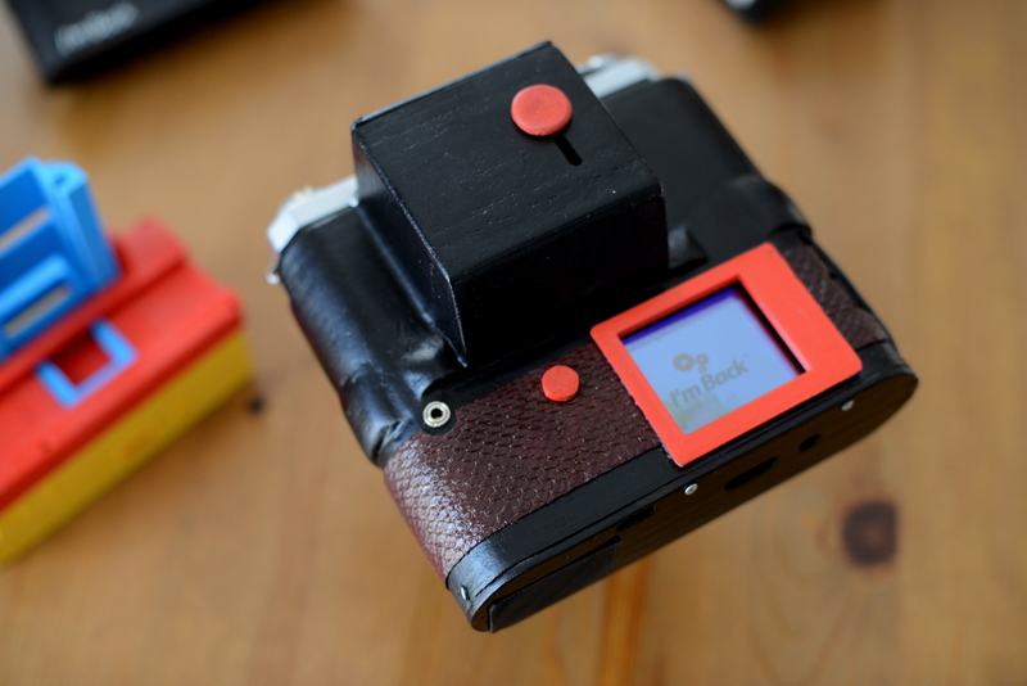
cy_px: 343
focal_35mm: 50
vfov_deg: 27.0
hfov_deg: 39.6
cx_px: 514
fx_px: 1427
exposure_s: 1/200
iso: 640
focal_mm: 50
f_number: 2.8
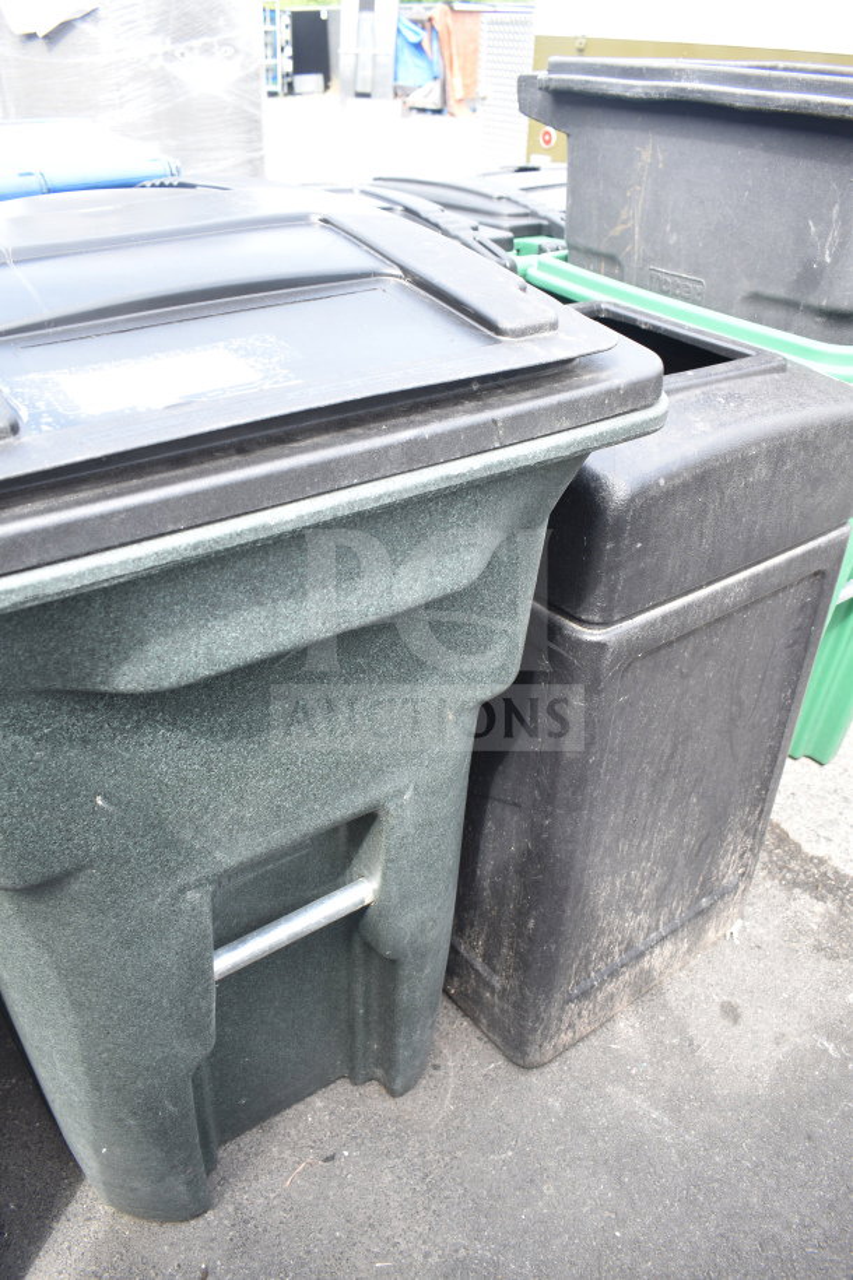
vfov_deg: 67.4
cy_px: 640
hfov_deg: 47.9
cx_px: 426
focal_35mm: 27
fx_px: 960
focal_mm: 18
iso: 200
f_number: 4.5
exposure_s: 1/80
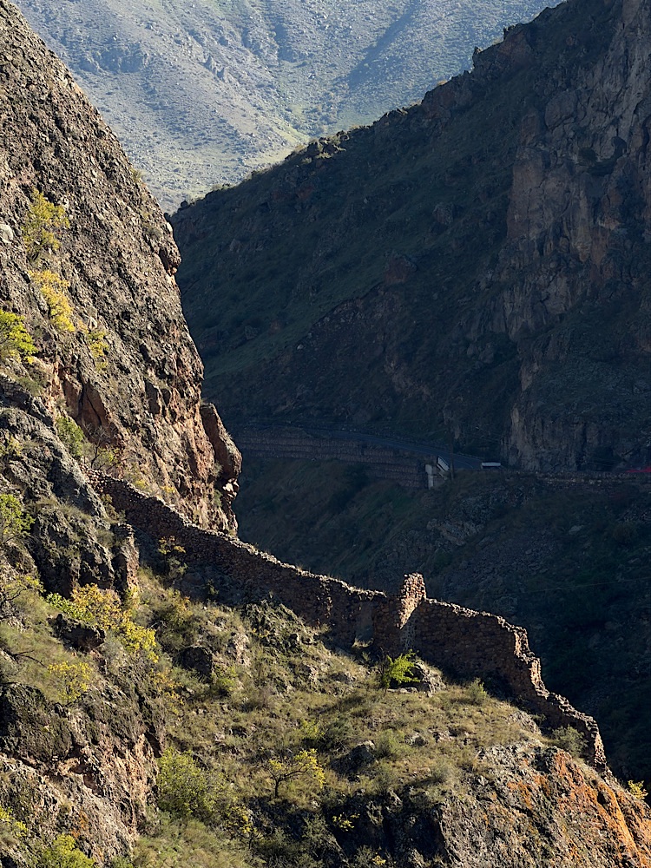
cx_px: 326
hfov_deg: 7.4
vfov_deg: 9.9
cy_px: 434
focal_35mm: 200
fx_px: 5015
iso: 50
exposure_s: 1/440
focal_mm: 16.89
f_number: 2.8
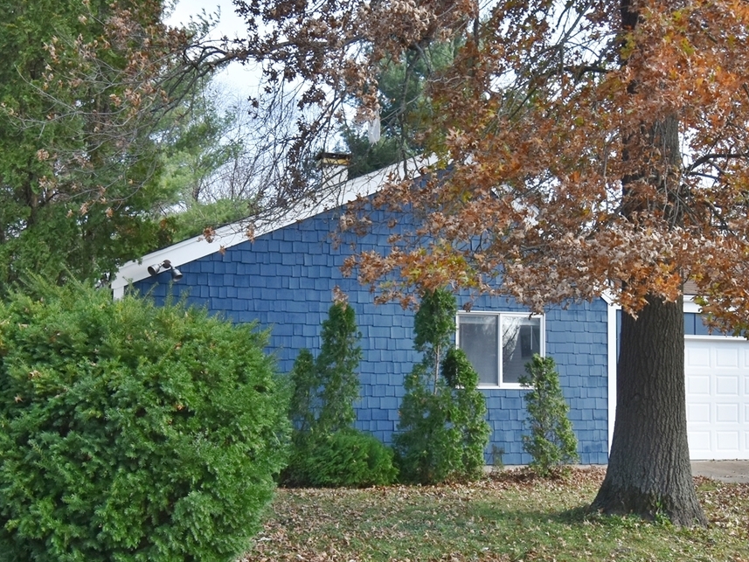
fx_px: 885
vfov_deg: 35.0
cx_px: 306
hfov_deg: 45.7
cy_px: 356
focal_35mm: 41
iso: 360
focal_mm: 15
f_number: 8
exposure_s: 1/250
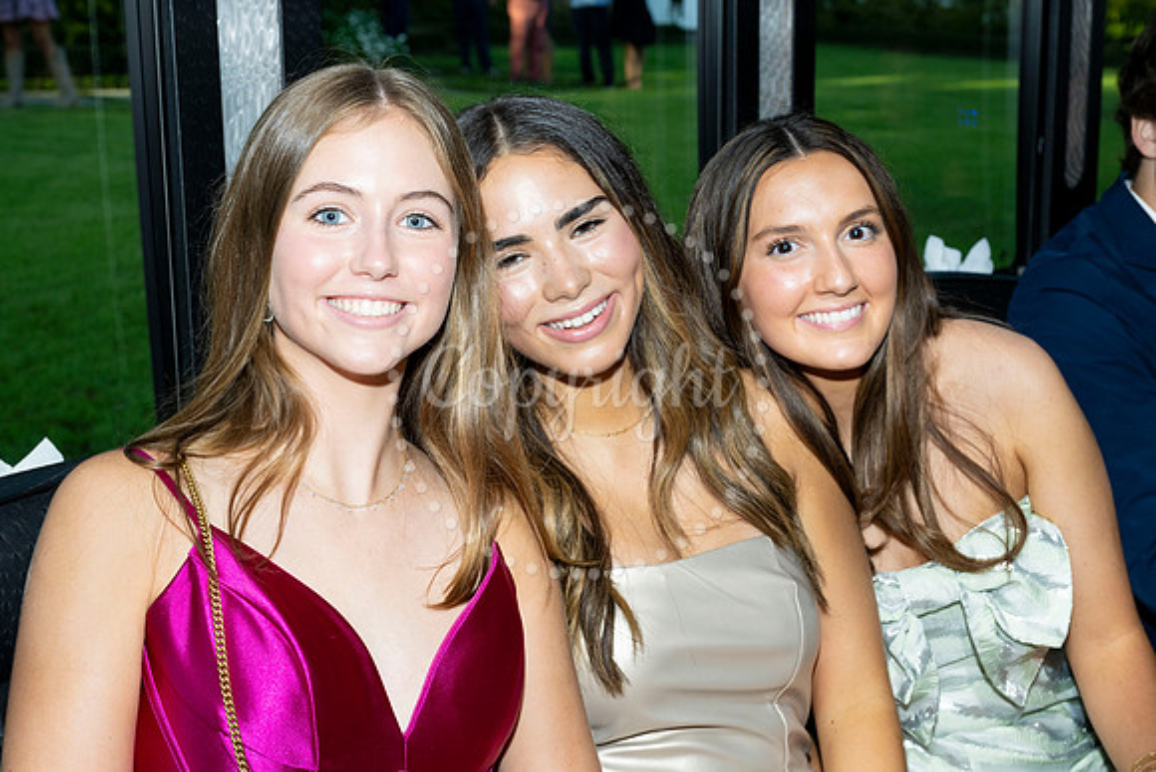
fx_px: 1697
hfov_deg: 37.6
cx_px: 578
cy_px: 397
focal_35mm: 53
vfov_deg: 25.6
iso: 400
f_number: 7.1
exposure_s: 1/100
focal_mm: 46
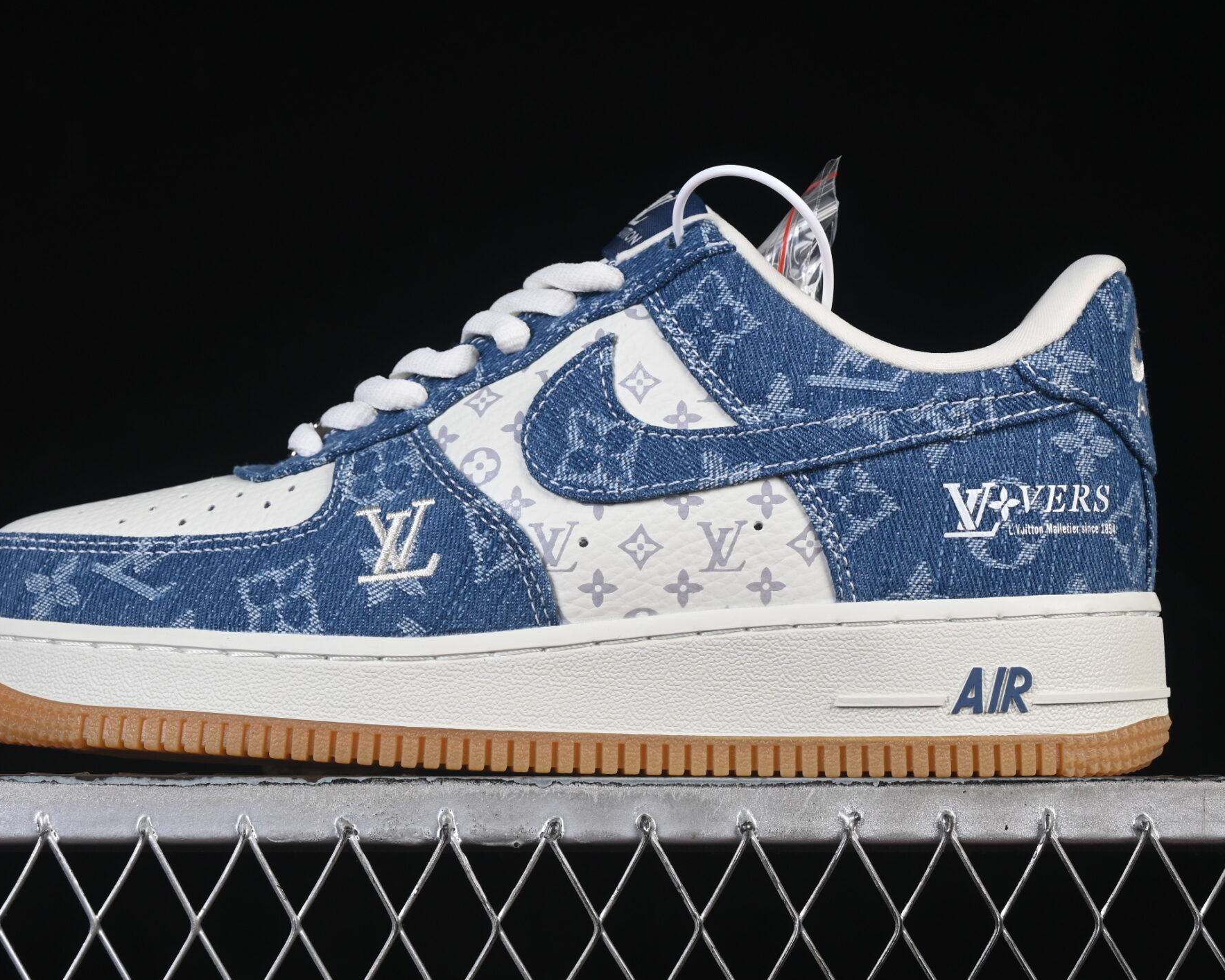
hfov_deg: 18.8
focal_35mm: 102
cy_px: 413
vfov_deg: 15.1
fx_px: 3697
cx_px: 570
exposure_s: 1/80
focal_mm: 50
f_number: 8
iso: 160
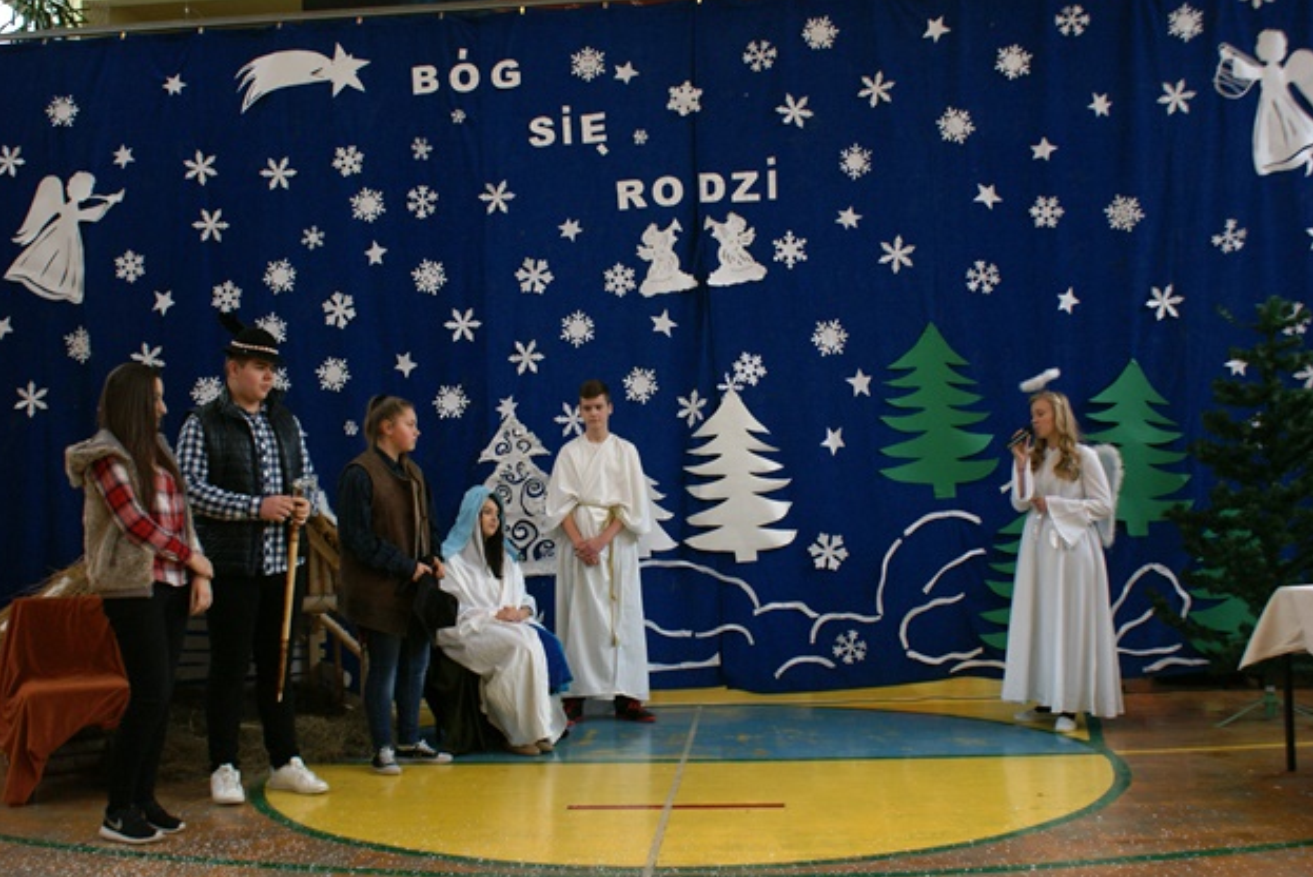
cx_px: 647
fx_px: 1350
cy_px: 443
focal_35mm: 37
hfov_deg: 51.9
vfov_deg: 36.0
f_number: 5.6
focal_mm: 24
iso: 400
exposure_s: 1/60
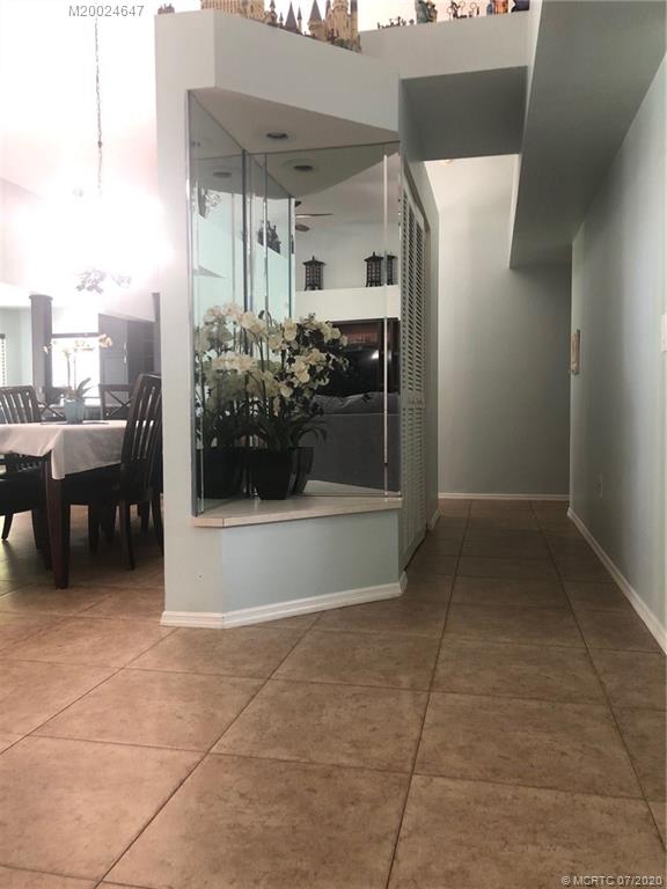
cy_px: 444
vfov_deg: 63.4
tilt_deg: -2.4
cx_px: 334
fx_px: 719
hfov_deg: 49.7
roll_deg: +0.5
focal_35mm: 28
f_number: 1.8
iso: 50
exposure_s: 1/15
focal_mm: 4
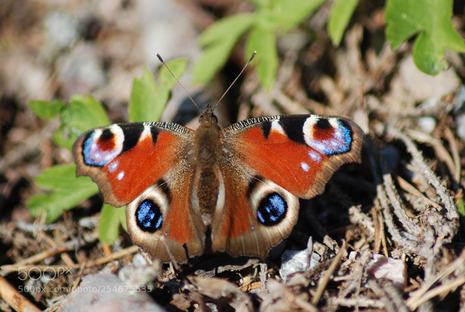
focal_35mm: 450
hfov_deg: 4.6
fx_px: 5819
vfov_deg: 3.1
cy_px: 156
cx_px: 232
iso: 200
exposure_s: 1/500
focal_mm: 300
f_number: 5.6
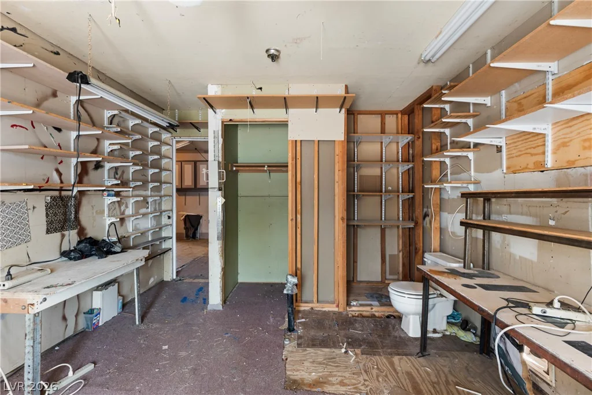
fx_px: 280
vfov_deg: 70.5
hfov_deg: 93.3
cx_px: 296
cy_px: 198
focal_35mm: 17
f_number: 8
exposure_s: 1/15
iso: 400
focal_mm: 17
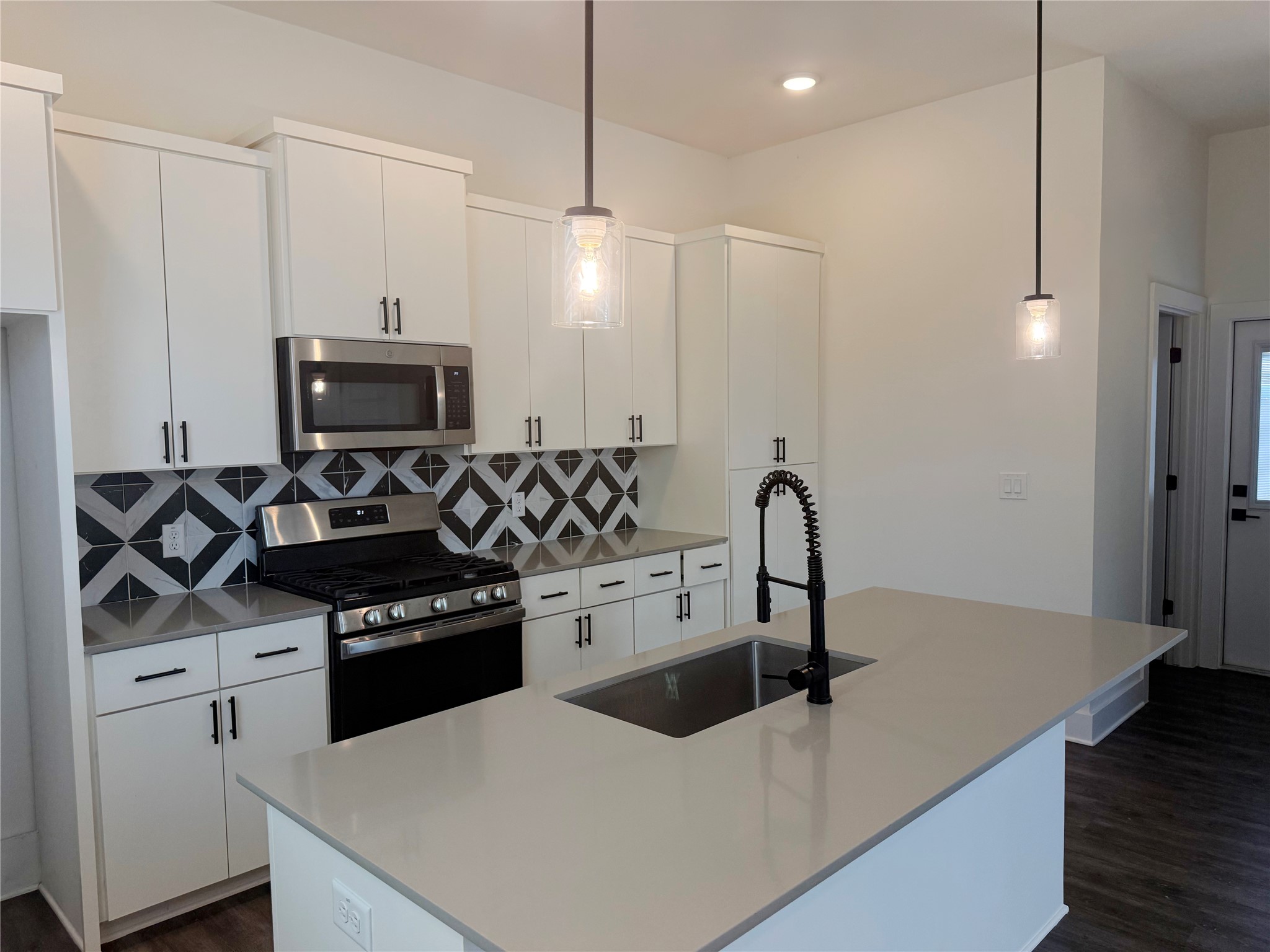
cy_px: 476
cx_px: 635
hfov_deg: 71.6
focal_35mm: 24
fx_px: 881
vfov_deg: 56.8
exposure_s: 1/232
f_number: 1.78
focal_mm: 6.76
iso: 160
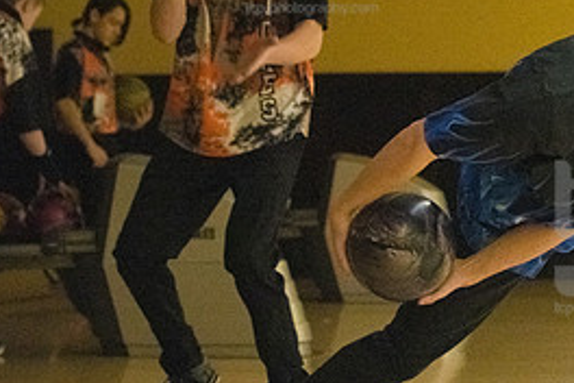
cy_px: 238
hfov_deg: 13.1
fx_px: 2455
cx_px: 622
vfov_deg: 8.9
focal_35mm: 154
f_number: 4.5
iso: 10000
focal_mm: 70
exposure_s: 1/1000
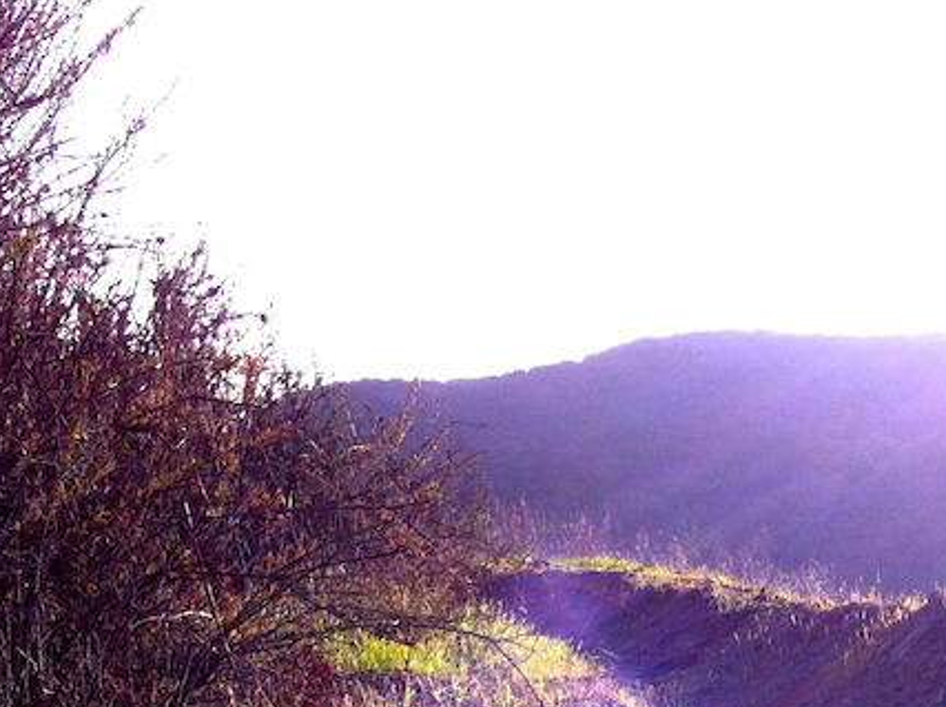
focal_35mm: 84
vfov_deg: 16.9
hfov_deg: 22.9
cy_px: 803
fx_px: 2292
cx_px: 795
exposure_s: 1/773
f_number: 2.8
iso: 80
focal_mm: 3.85
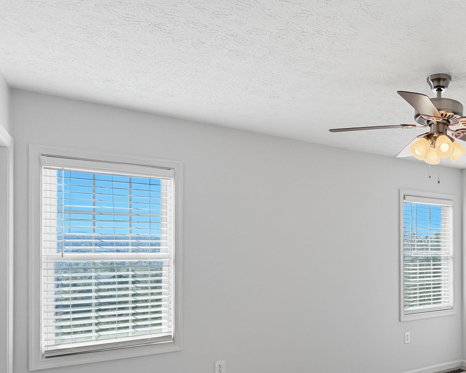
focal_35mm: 26
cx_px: 406
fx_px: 359
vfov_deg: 50.8
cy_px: 310
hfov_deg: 58.1
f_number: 2.2
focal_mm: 2.2
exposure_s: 1/132
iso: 50
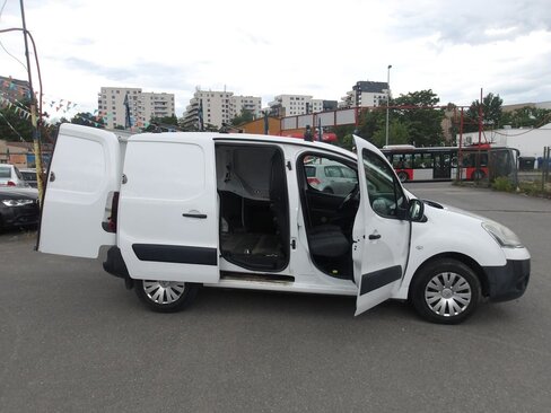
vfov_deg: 51.4
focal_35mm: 27
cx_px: 276
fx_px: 430
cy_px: 206
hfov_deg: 65.3
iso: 100
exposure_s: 1/580
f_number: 3
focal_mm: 4.9
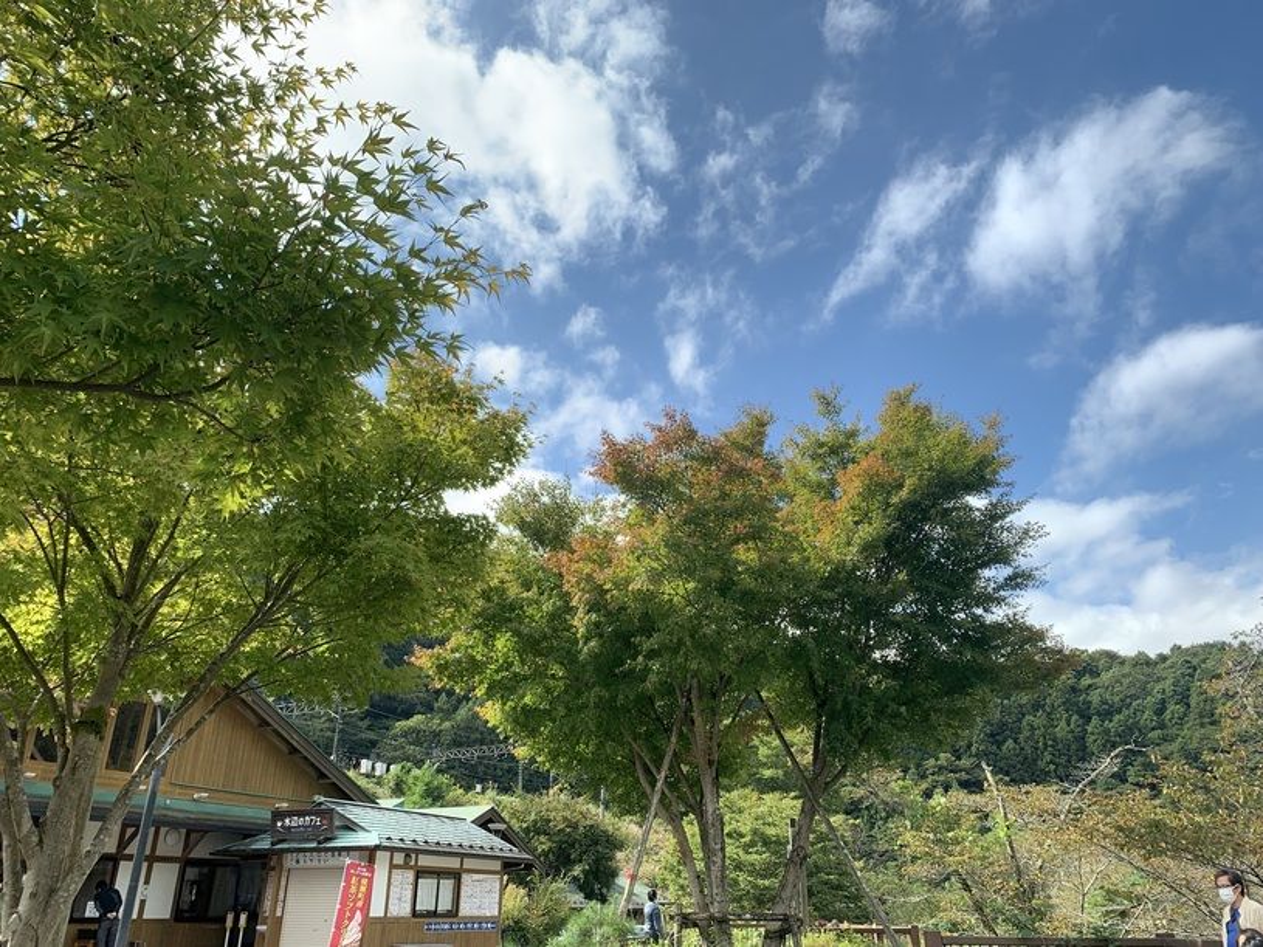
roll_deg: -0.5
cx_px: 632
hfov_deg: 67.3
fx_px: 948
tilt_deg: +25.8
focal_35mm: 26
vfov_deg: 53.1
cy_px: 474
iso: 25
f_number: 1.8
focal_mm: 4.25
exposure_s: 1/1032
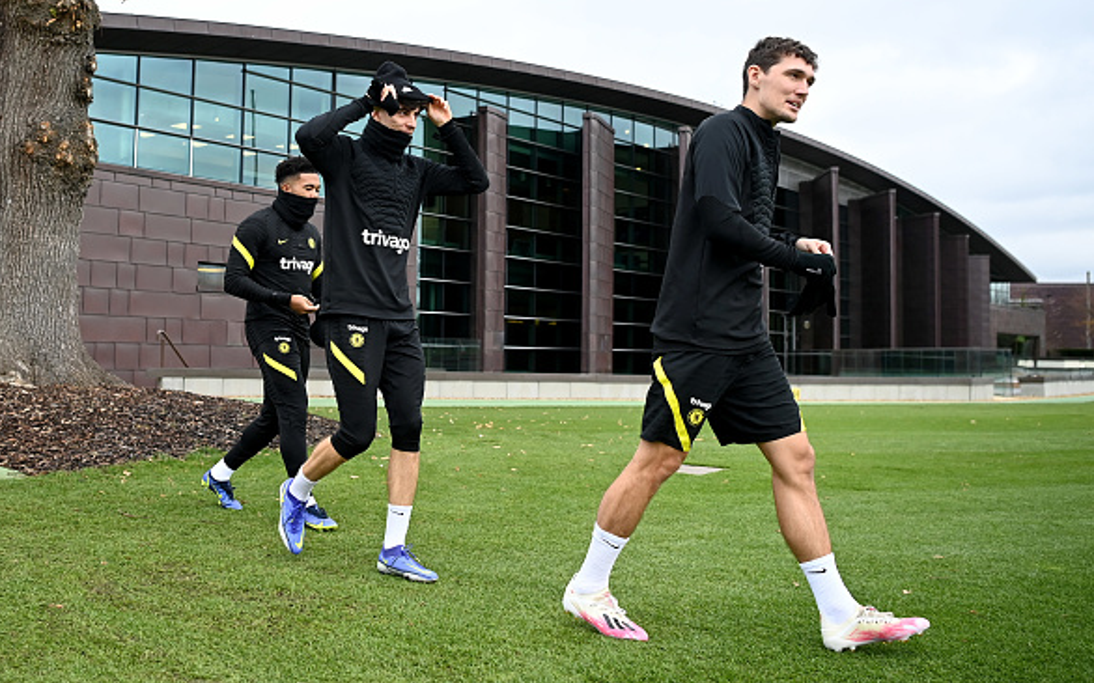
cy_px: 327
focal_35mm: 31
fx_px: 924
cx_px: 543
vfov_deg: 40.6
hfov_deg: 61.2
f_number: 4.5
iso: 400
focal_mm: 30
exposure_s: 1/500
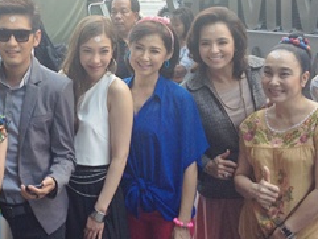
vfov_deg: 17.0
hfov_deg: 22.2
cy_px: 82
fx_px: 800
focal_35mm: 87
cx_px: 62
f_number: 2.4
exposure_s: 1/120
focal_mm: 4.28
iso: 50
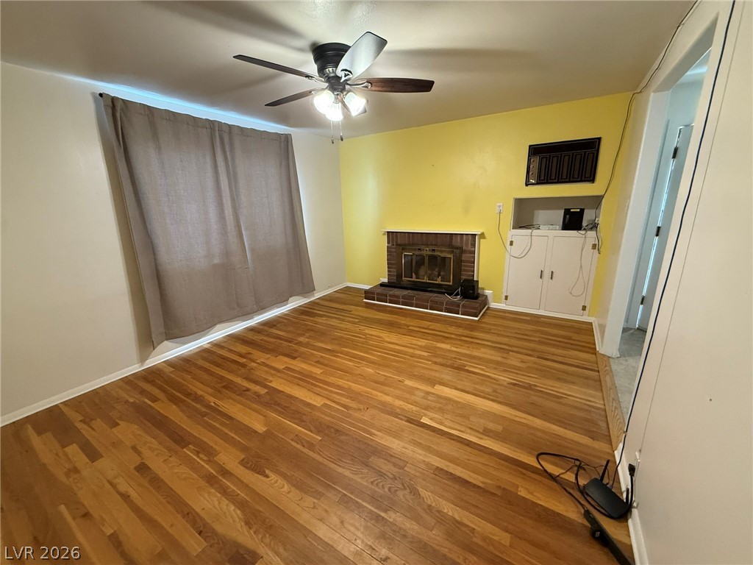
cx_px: 376
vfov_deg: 85.7
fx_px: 305
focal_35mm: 14
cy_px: 282
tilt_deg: -15.1
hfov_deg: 102.1
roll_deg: +1.8
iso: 400
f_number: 2.2
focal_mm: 2.22
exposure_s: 1/60
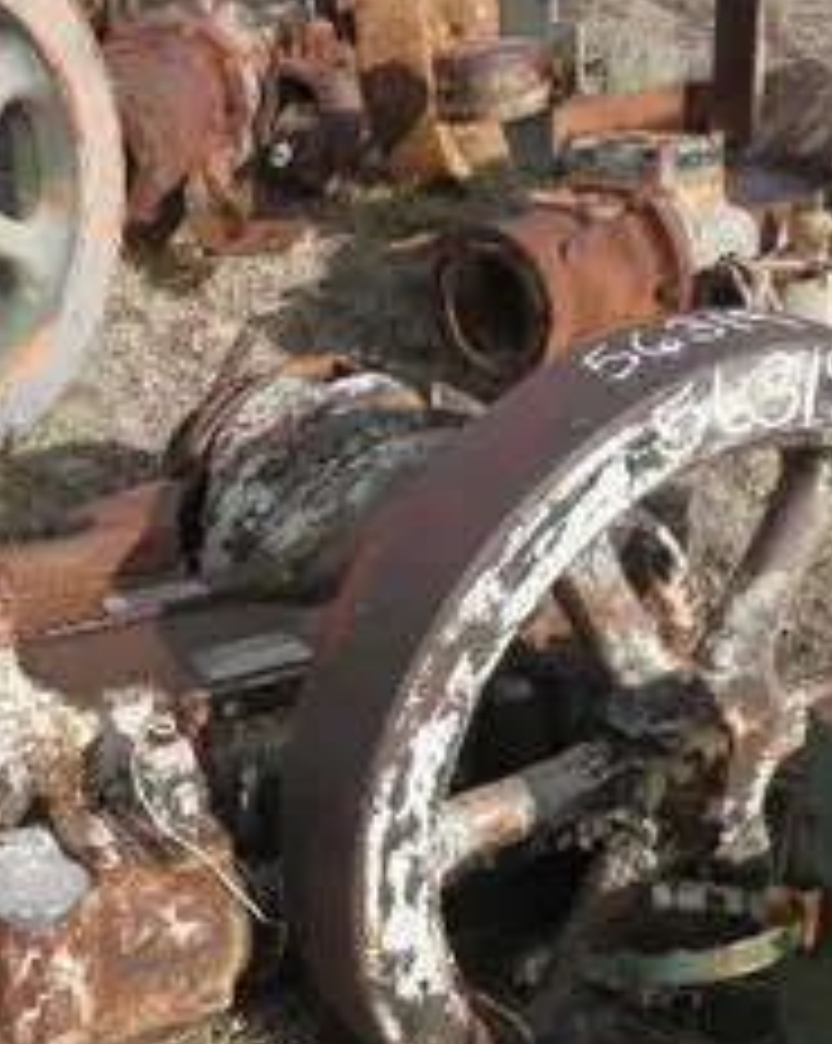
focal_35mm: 59
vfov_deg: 31.9
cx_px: 175
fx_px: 1820
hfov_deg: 25.3
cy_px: 626
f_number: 9.1
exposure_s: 1/100
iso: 64
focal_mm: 6.1
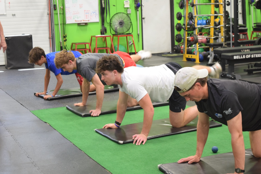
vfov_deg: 19.7
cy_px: 87
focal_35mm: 69
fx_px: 500
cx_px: 130
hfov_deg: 29.3
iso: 1800
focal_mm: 46
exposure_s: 1/30
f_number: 5
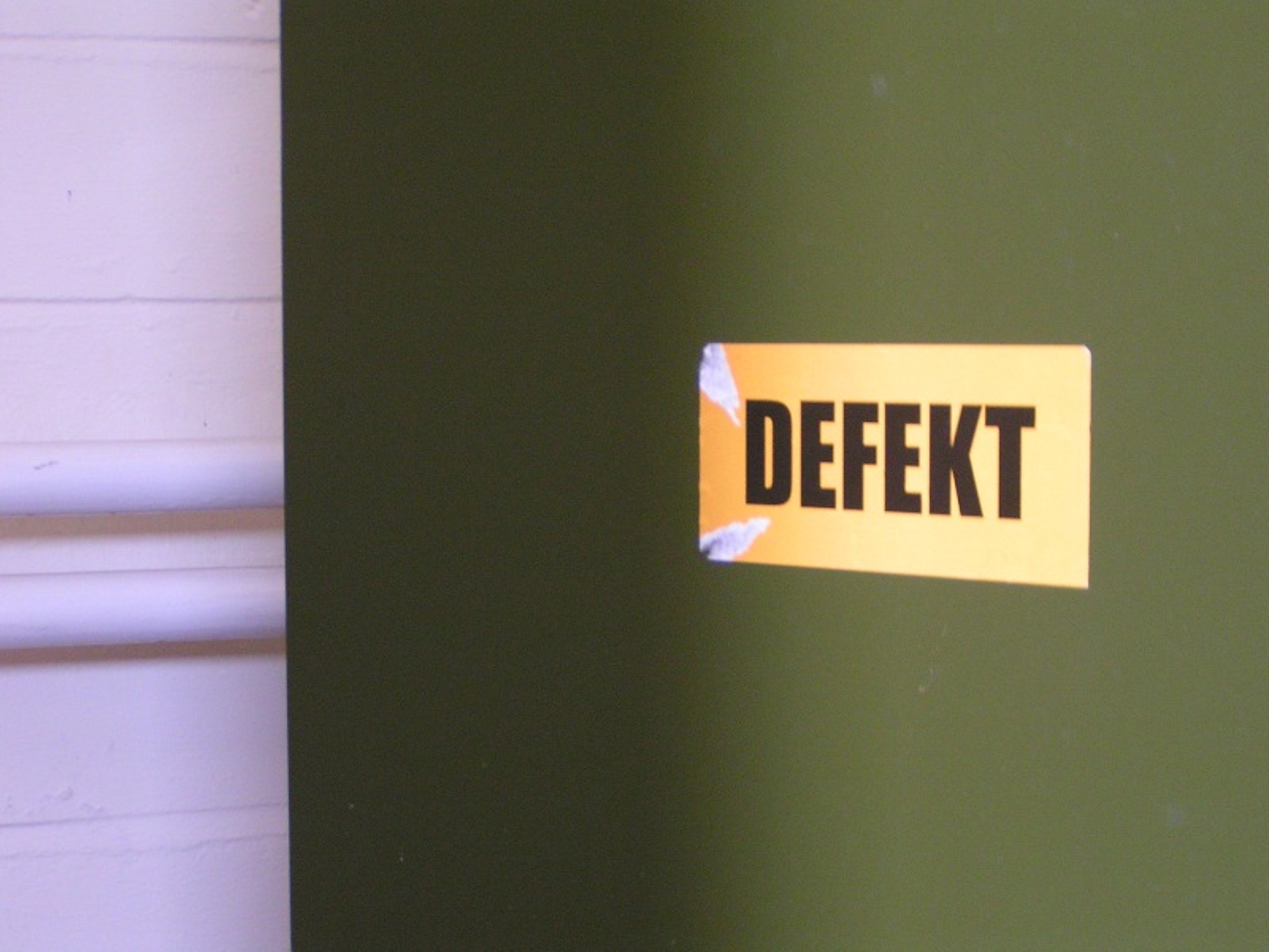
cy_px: 476
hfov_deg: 24.7
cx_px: 634
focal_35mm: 79
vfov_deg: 18.7
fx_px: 2896
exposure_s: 1/20
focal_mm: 12.1
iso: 200
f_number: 3.2
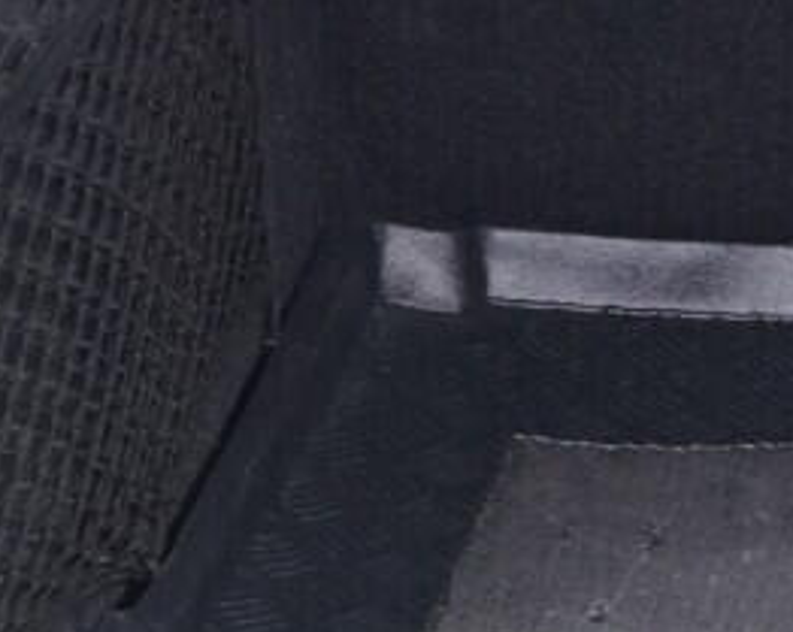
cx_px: 1238
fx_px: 4360
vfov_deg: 8.3
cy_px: 163
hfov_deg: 10.0
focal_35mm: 186
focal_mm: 24
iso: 640
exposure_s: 1/40
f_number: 2.8
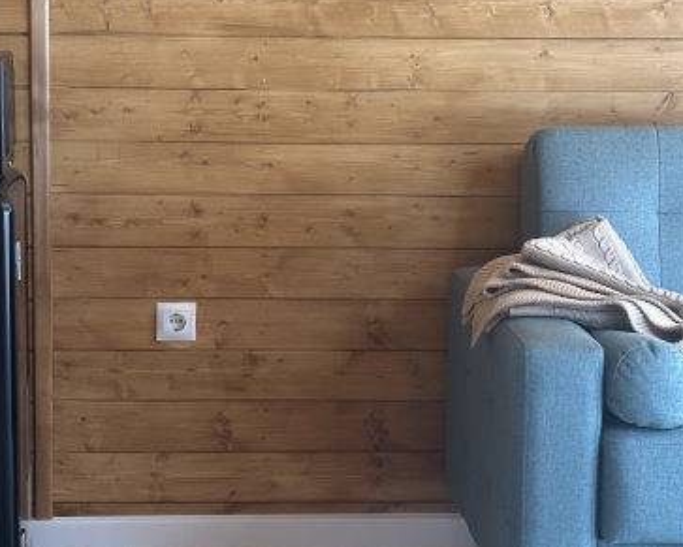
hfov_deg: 19.3
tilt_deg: -9.4
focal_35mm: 99
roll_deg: -0.3
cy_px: 289
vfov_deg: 15.6
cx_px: 271
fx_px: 2003
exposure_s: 1/60
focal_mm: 6.86
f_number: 1.78
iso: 100
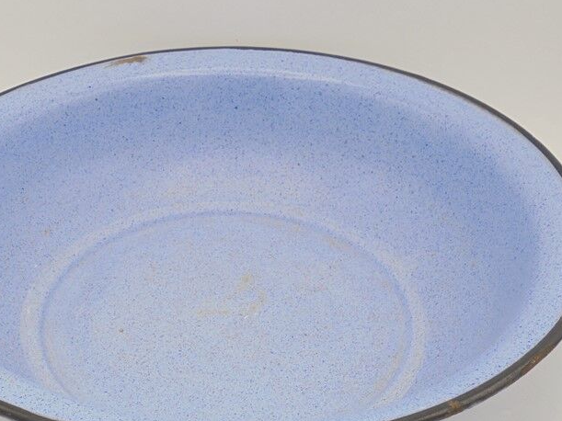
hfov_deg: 34.2
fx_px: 909
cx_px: 213
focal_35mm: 56
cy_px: 277
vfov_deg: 26.0
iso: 100
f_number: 4.2
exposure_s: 1/125
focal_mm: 6.9
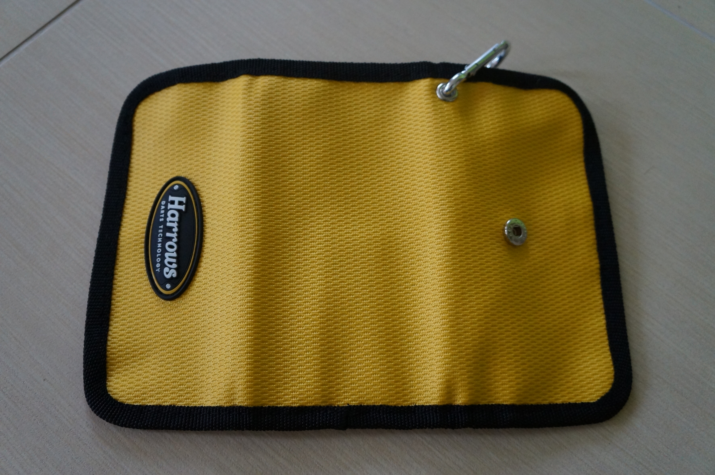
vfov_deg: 39.9
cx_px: 358
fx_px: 654
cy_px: 238
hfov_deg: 57.3
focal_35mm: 33
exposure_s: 1/160
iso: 2500
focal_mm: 22
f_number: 4
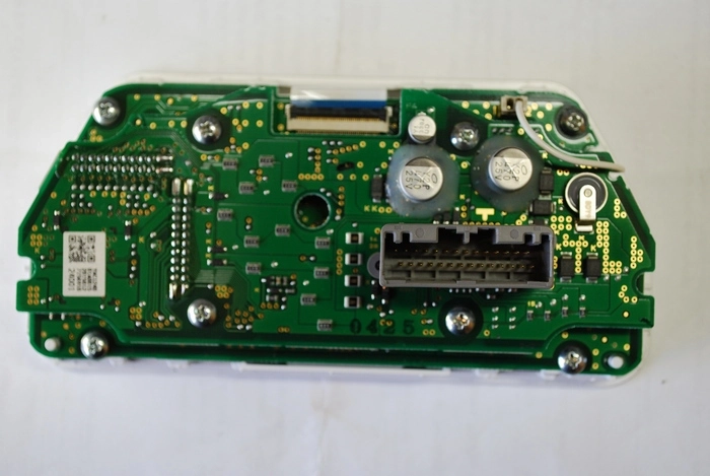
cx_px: 355
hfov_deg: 35.0
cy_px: 238
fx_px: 1126
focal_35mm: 57
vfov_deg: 23.9
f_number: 5.3
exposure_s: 1/25
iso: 400
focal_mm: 38
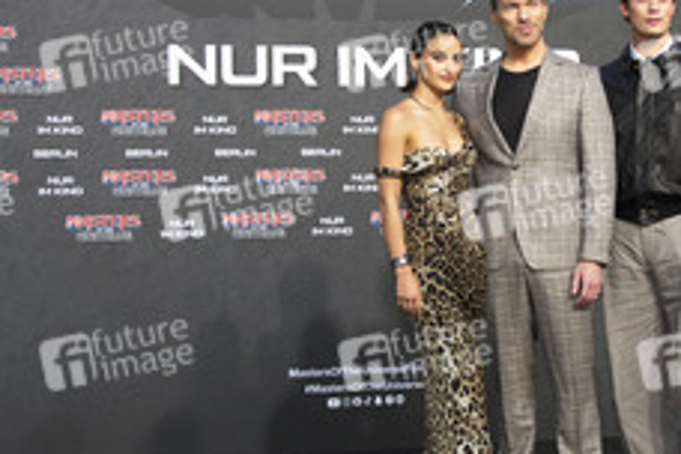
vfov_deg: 16.4
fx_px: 1570
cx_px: 455
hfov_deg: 24.4
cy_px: 131
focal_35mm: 83
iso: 320
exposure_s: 1/250
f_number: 6.3
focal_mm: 42
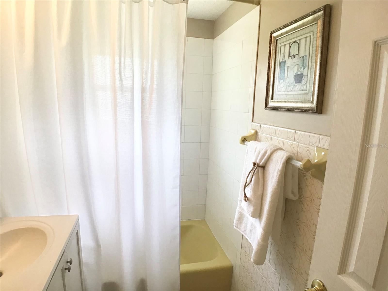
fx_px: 347
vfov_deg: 45.4
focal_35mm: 31
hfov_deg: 58.4
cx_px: 194
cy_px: 146
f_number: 2.4
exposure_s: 1/40
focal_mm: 3.3
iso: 32
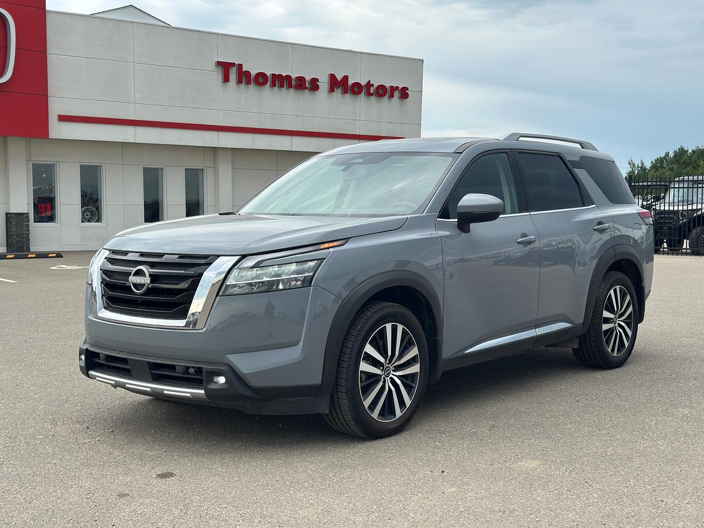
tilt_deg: -3.3
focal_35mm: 48
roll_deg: -0.2
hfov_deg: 39.7
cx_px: 352
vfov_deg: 30.3
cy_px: 264
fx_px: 976
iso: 80
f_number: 1.78
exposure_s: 1/2358
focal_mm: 6.86
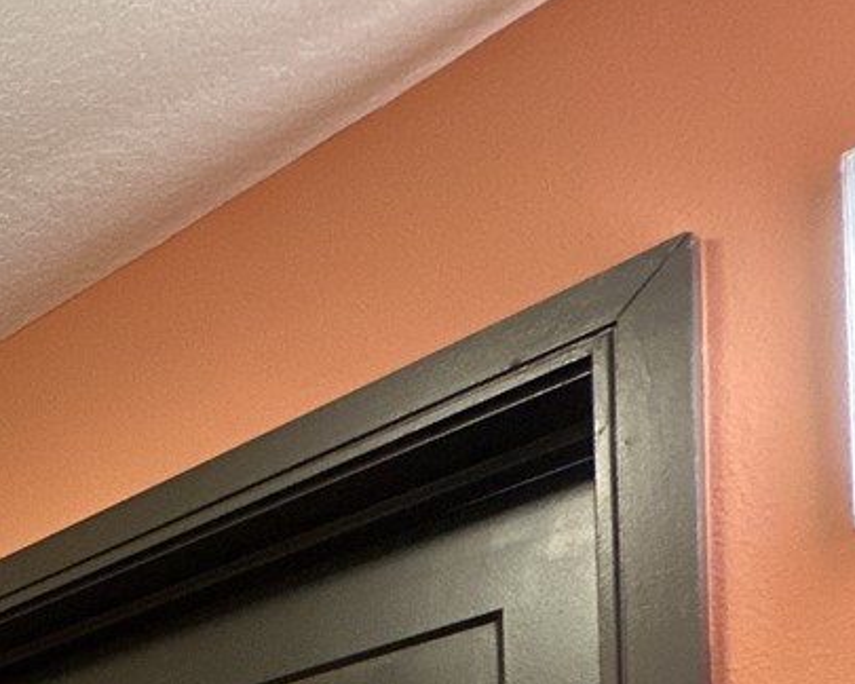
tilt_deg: +0.6
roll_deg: +0.2
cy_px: 1142
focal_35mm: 54
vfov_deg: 21.4
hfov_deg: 22.9
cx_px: -612
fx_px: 1366
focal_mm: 2.22
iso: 640
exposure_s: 1/60
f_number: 2.2
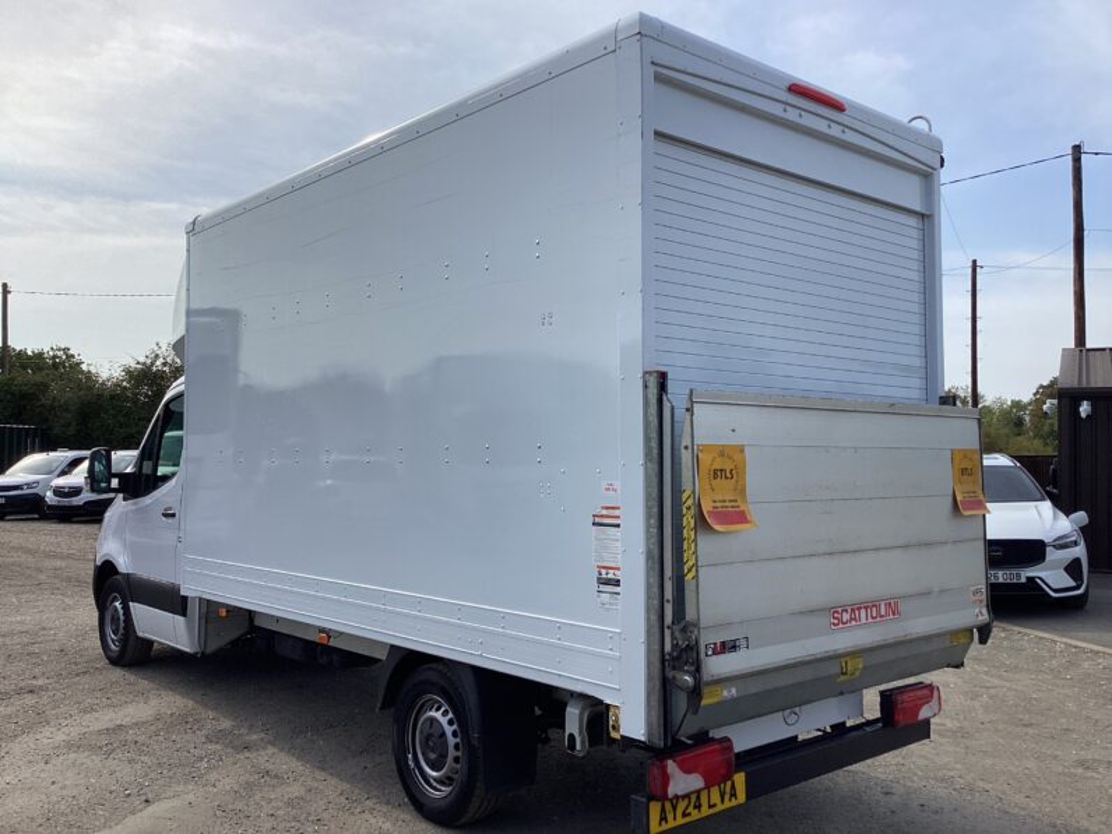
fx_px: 996
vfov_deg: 45.4
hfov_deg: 58.4
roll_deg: -0.5
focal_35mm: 31
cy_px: 417
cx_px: 556
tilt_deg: +2.2
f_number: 2.4
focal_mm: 3.3
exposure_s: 1/1508
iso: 25
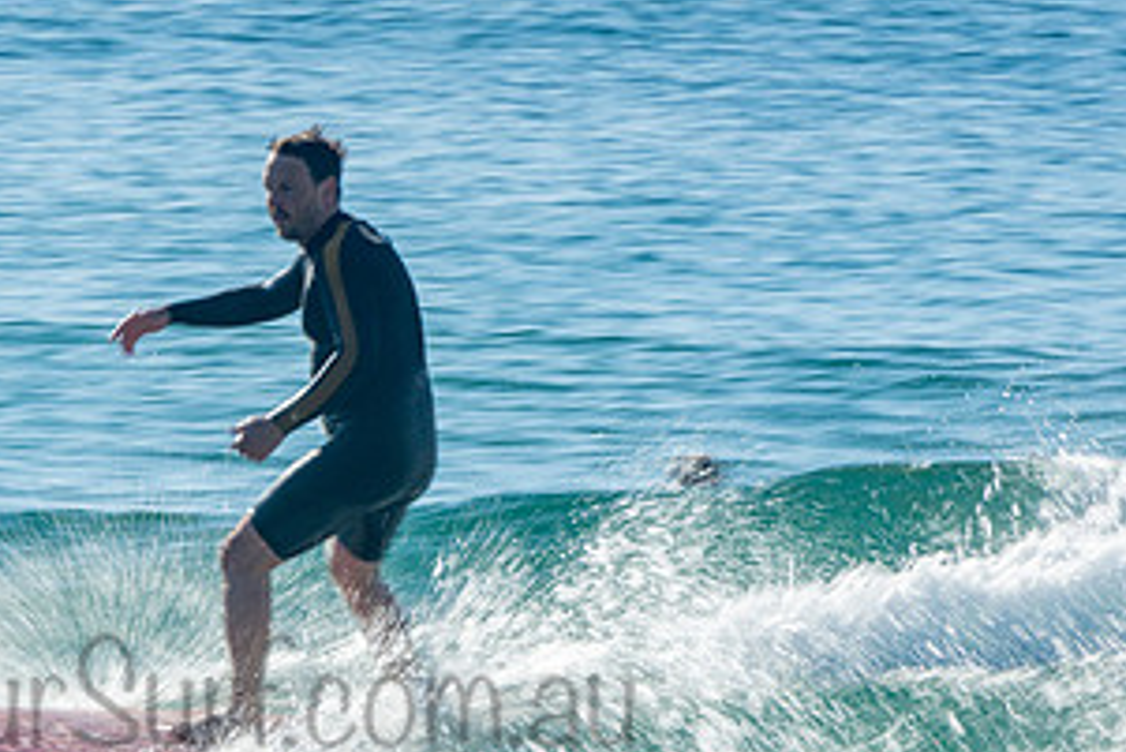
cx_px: 239
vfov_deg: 1.2
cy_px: 660
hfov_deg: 1.8
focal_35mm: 1156
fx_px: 36173
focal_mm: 400
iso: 100
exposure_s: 1/50
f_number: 20
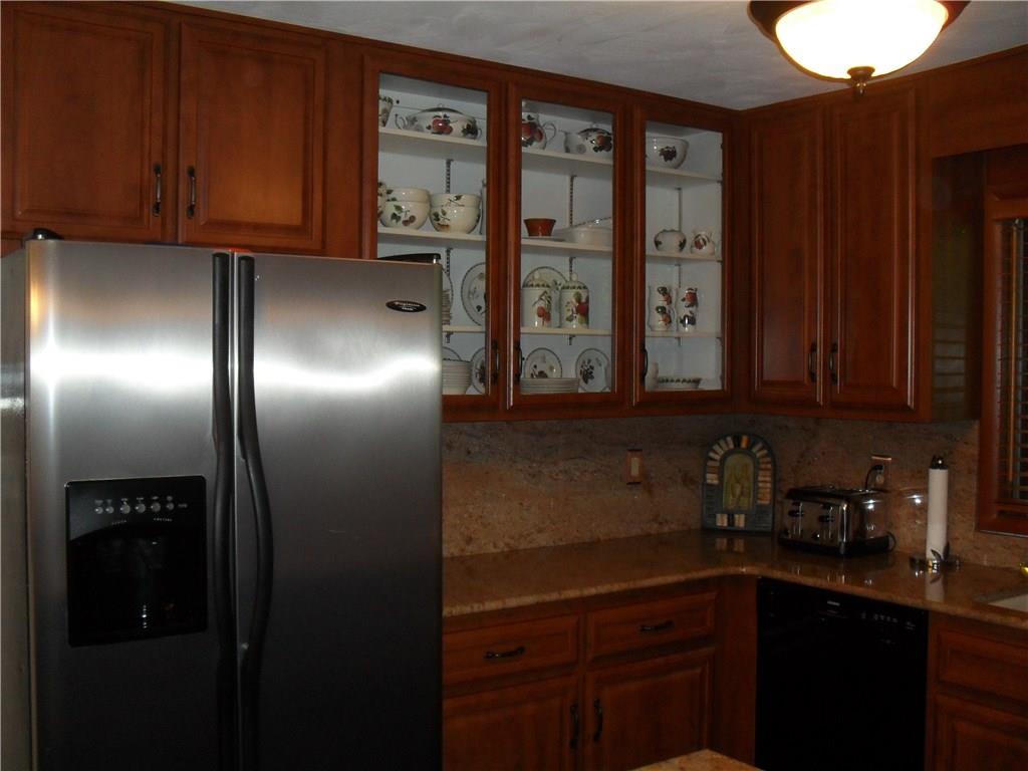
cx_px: 514
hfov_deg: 52.6
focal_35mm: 35
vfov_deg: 40.7
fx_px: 1039
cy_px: 386
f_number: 3.2
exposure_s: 1/45
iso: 200
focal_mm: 6.3
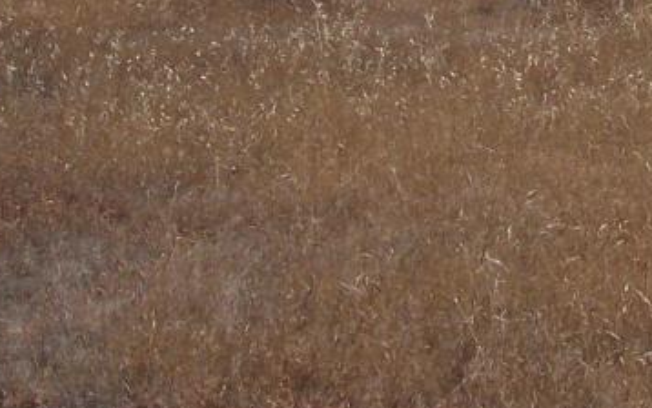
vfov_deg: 8.6
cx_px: 847
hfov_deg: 14.0
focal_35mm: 144
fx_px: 2560
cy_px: -412
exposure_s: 1/1000
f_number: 4.8
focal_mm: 8
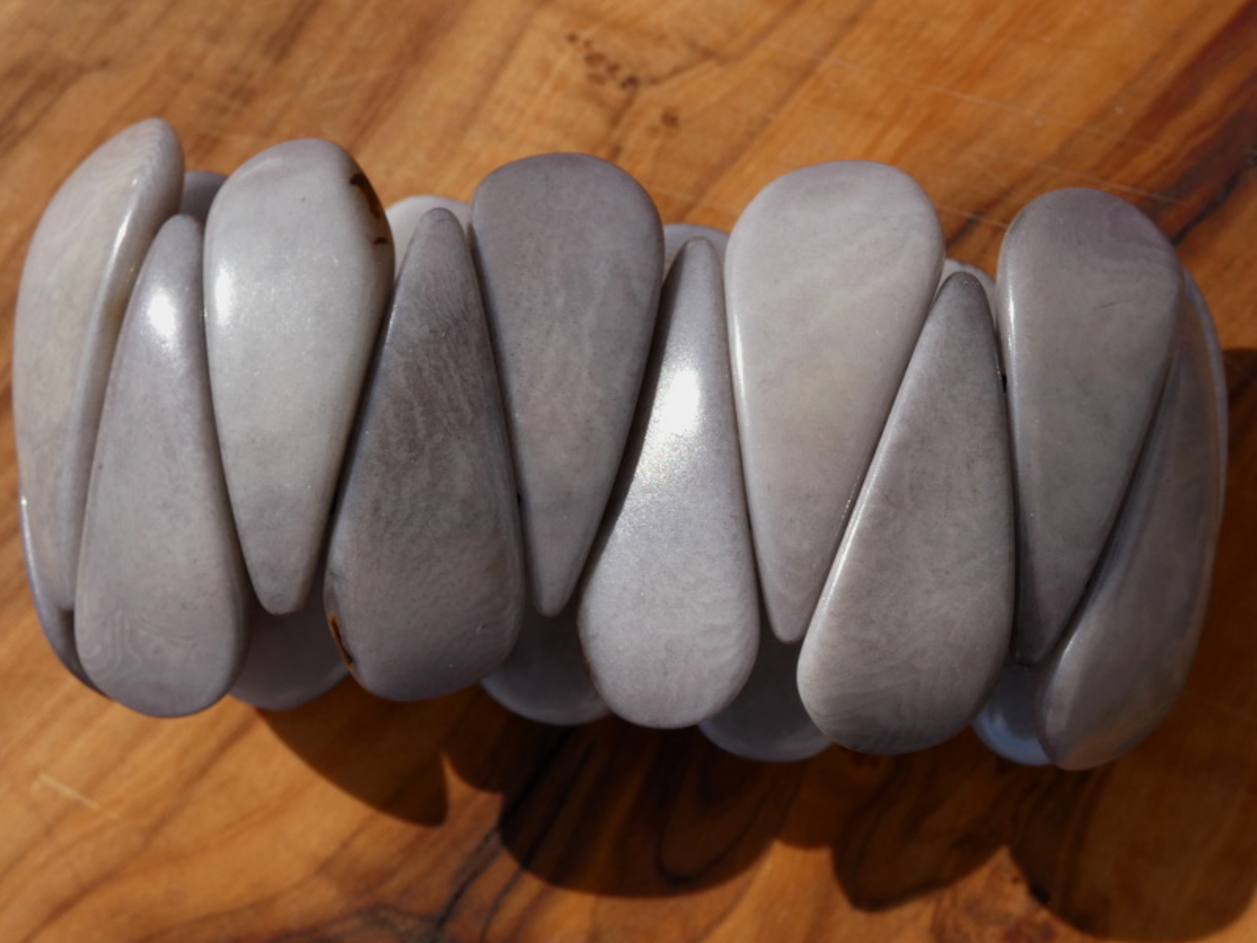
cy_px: 472
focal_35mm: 72
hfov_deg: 27.0
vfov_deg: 20.4
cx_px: 628
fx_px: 2615
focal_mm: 12.9
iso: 80
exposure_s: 1/800
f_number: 4.3
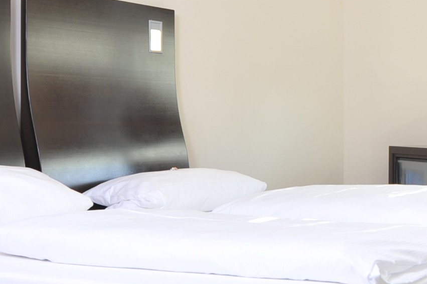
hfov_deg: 24.7
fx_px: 889
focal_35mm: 75
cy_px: 116
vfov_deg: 18.1
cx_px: 494
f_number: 8
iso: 200
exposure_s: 1/30
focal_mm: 20
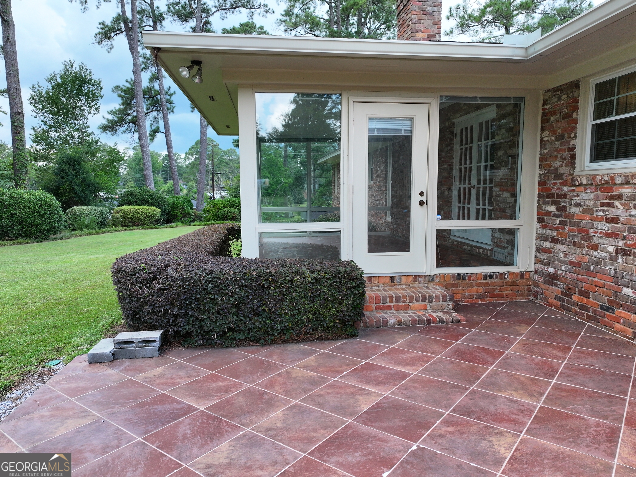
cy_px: 238
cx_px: 318
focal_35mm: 24
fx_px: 441
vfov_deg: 56.8
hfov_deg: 71.6
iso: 210
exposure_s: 1/320
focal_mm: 12.29
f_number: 2.8
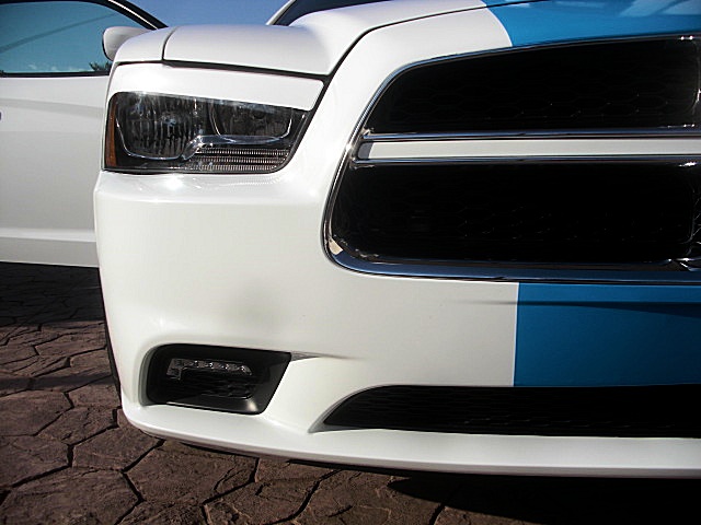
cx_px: 350
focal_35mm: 36
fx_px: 729
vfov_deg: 39.7
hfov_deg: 51.4
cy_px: 262
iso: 50
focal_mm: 6.3
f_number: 7.9
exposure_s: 1/160
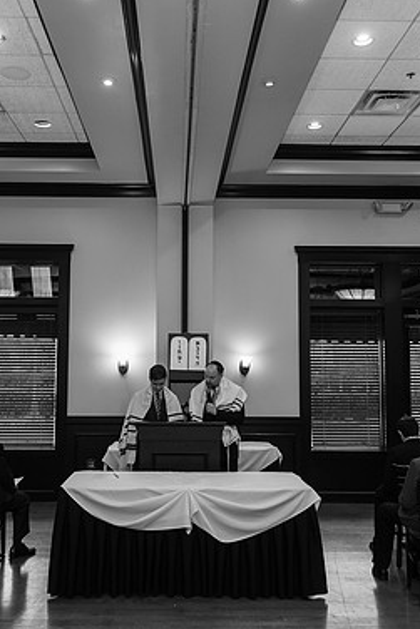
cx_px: 189
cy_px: 315
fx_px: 647
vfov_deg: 51.9
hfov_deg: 35.9
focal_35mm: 37
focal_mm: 24
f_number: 3.2
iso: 1600
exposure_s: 1/125
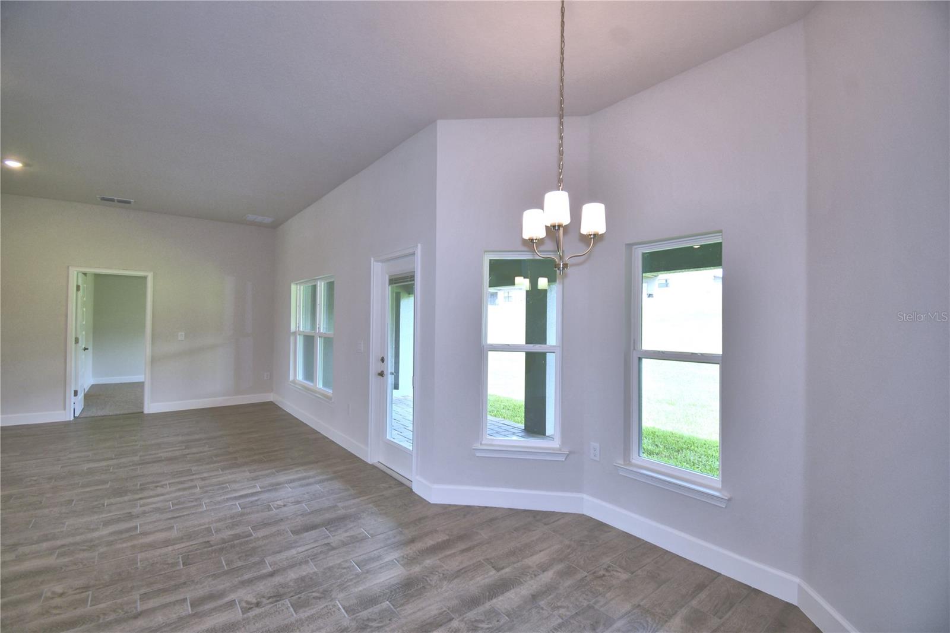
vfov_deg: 77.3
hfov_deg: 100.4
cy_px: 316
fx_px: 396
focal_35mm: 15
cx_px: 475
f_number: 4.5
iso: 140
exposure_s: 1/60
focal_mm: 10
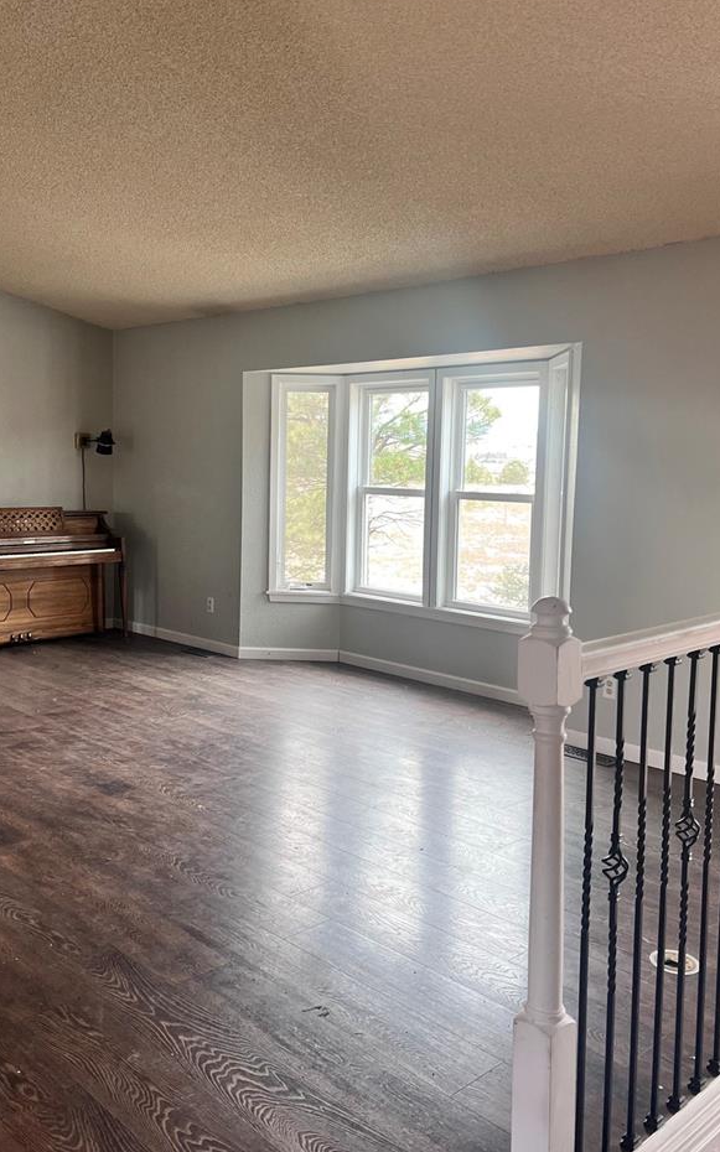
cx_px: 296
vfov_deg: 59.6
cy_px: 533
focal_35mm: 32
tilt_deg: -3.8
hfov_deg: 39.3
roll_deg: -0.5
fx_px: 1005
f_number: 1.5
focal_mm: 5.7
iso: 125
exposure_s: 1/105
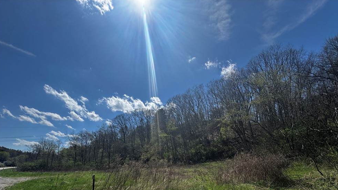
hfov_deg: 99.3
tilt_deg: +12.1
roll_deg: -1.6
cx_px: 174
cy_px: 132
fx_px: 143
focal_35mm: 16
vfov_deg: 64.7
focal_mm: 2.22
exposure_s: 1/2985
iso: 50
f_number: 2.2
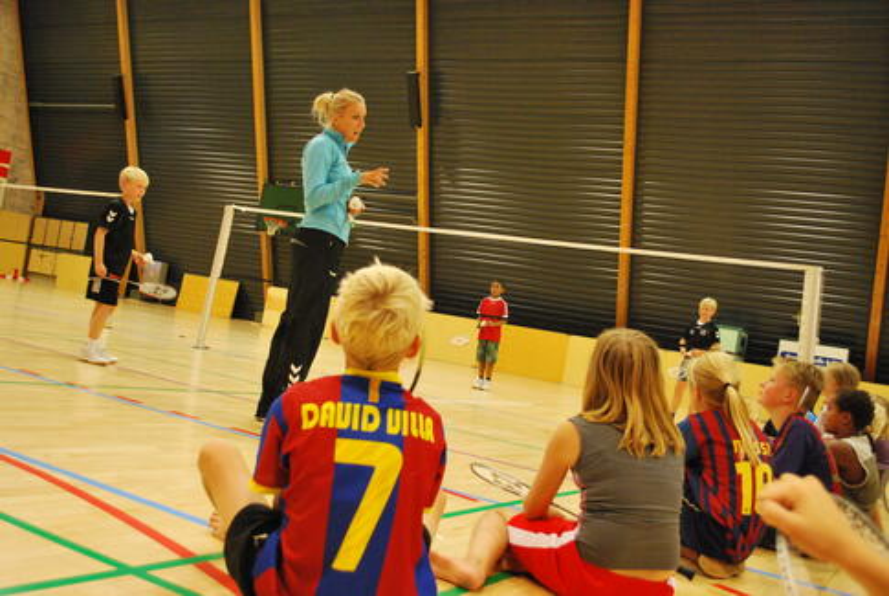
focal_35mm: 36
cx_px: 444
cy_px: 298
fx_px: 890
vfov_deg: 37.0
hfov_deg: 53.1
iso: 1600
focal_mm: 24
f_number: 4.2
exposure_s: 1/50
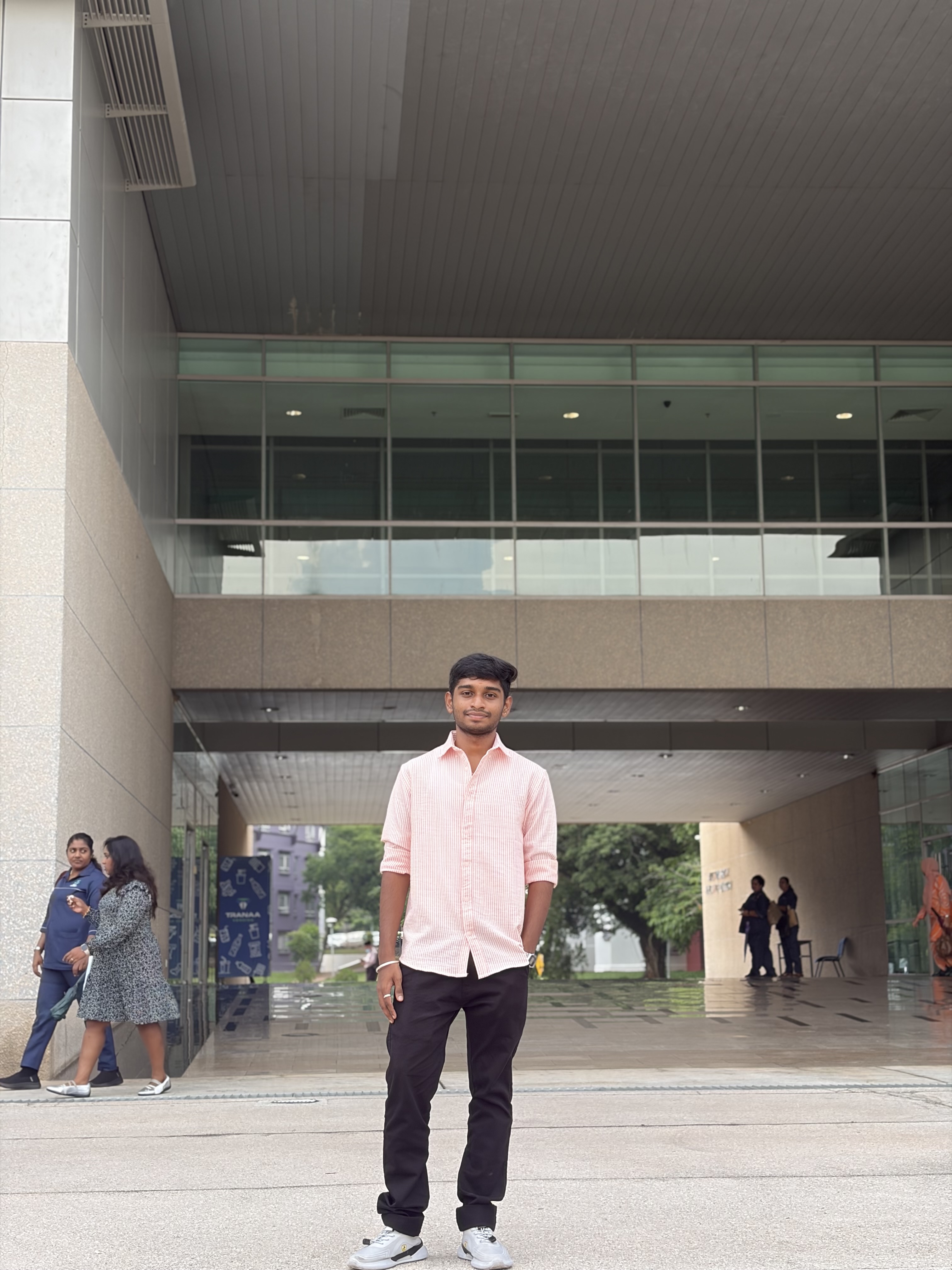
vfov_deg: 36.8
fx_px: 1907
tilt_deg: +9.8
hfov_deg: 28.0
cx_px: 476
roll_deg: +0.3
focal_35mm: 52
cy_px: 635
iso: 50
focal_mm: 5.96
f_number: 1.6
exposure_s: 1/117
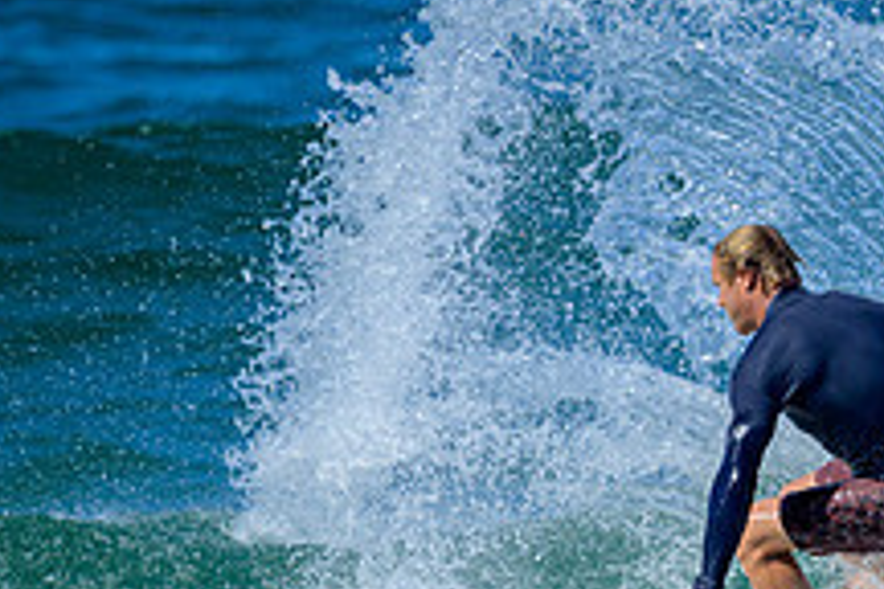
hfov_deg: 1.0
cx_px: 896
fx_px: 52741
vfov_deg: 0.6
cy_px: 726
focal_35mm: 2148
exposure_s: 1/2500
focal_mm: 800
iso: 320
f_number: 6.3
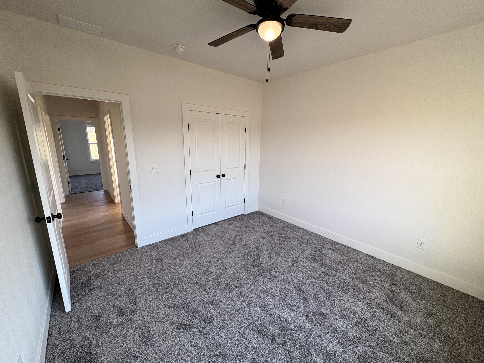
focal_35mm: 14
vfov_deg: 85.7
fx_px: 196
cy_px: 182
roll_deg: -0.8
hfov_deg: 102.1
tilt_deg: -12.4
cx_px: 242
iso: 100
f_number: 2.2
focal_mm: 2.22
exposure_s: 1/120
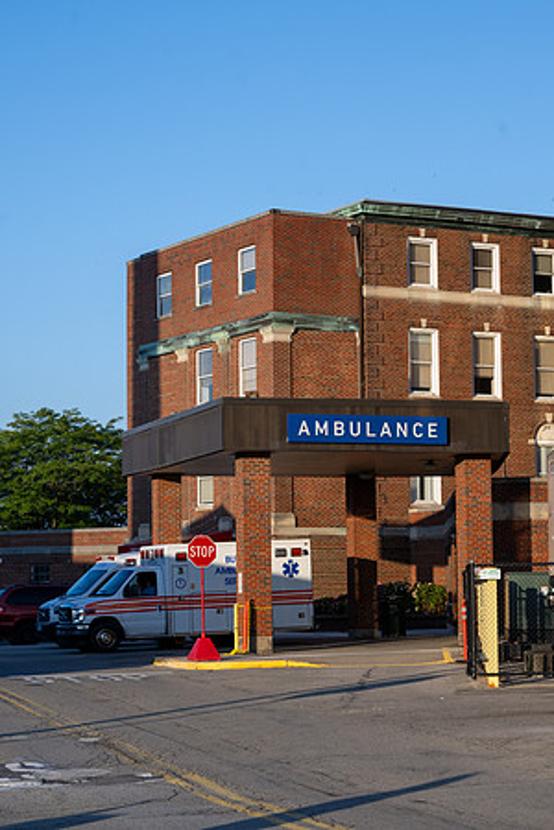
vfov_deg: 22.6
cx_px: 277
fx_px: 2077
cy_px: 415
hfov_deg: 15.2
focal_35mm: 90
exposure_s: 1/800
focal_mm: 90
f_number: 5.6
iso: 200
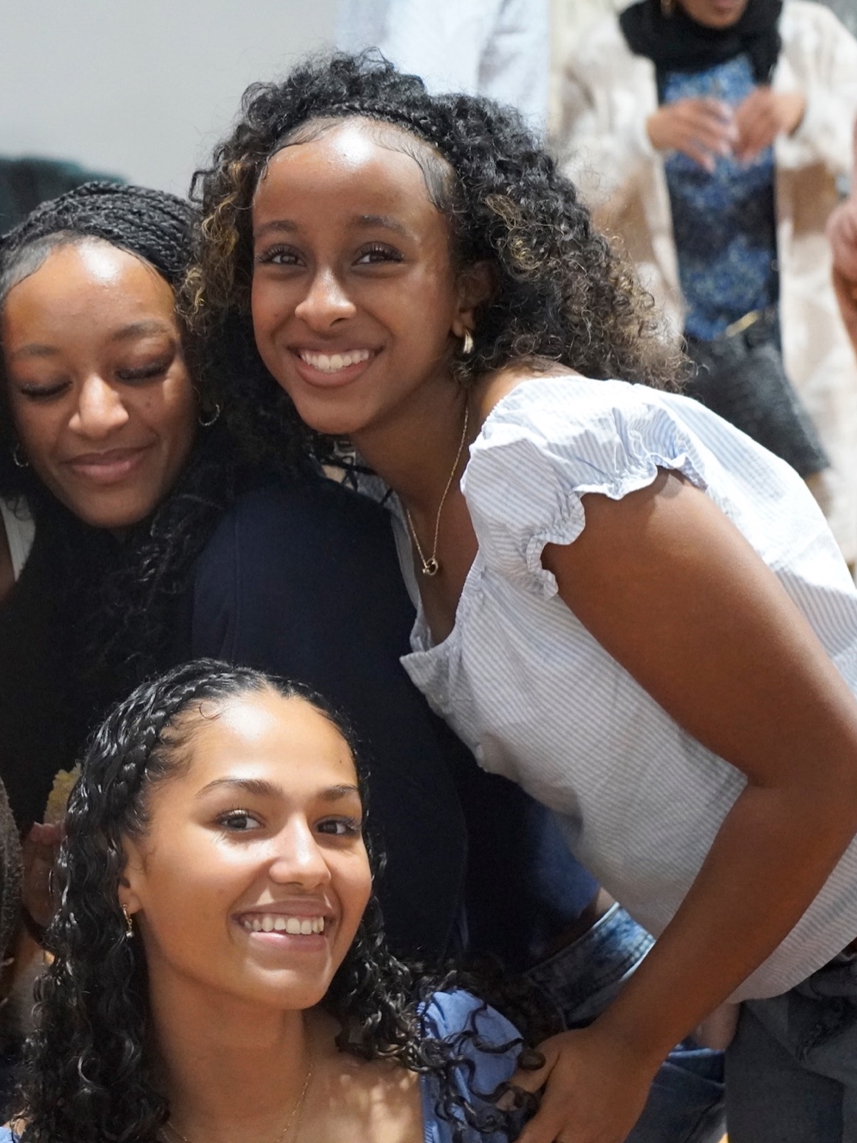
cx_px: 150
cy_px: 574
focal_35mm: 120
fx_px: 3951
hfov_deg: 12.3
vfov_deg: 16.5
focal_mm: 55
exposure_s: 1/100
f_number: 4.5
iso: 6400
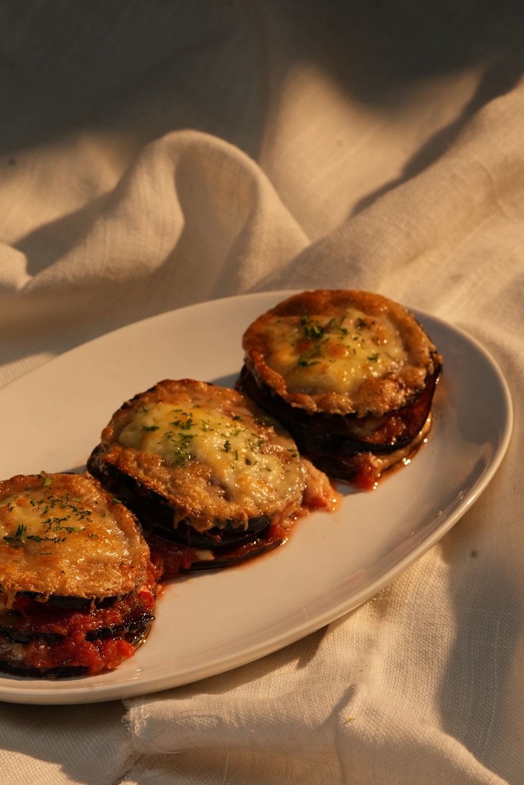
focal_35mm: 145
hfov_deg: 9.5
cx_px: 181
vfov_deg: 14.2
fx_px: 3166
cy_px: 419
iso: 1250
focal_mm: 106
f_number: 11
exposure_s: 1/200
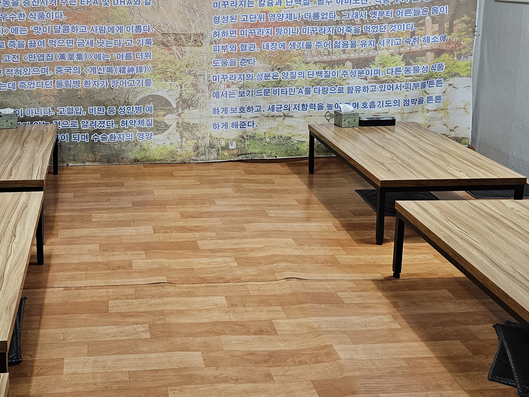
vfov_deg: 33.6
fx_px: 642
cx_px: 160
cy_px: 93
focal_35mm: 42
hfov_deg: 43.9
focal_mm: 6.3
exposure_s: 1/120
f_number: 1.7
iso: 320
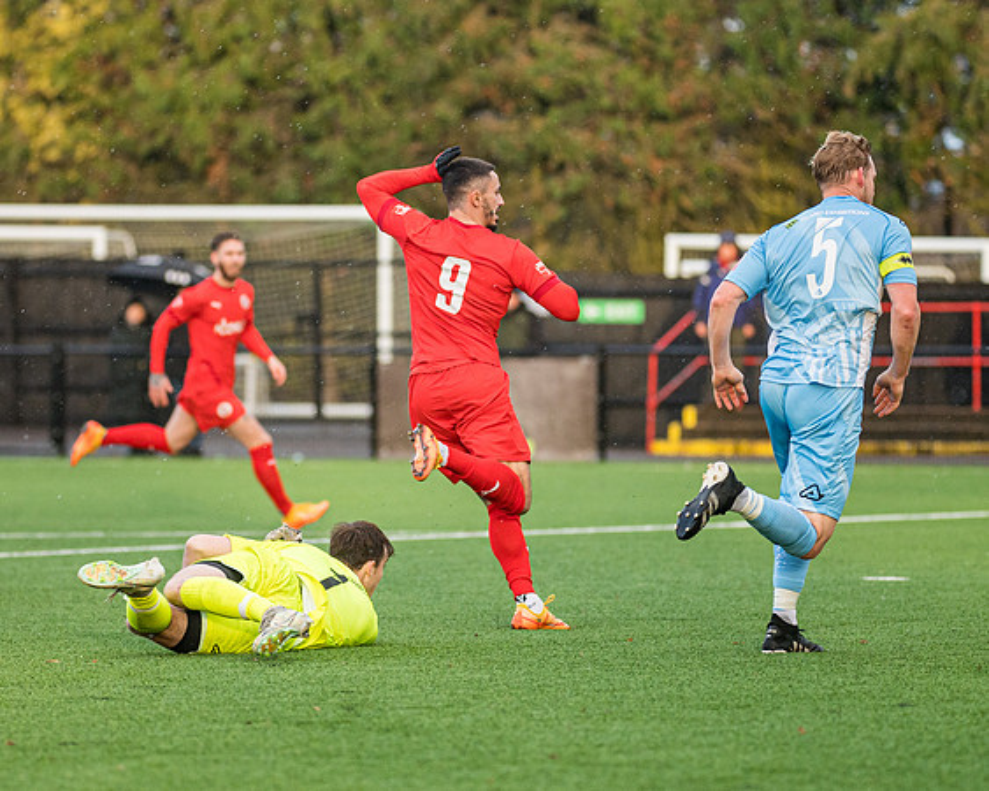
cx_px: 414
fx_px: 7523
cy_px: 372
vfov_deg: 6.0
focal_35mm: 257
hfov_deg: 7.5
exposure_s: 1/1250
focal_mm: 170
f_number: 2.8
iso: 1000
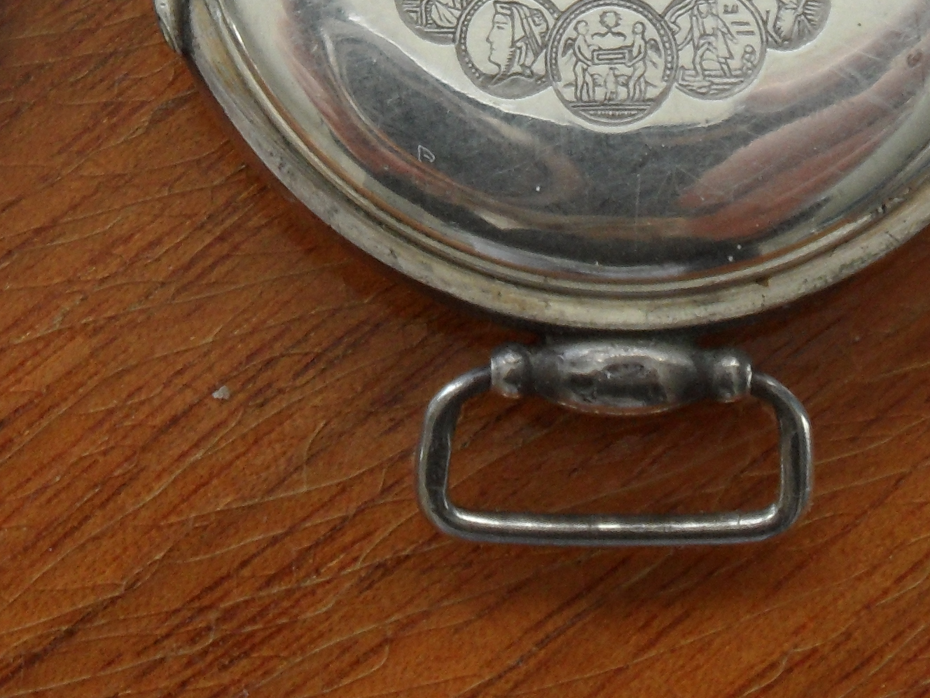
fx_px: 6475
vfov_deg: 6.1
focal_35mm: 241
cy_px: -129
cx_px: 85
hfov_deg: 8.2
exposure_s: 1/45
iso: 120
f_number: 4.2
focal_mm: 13.2
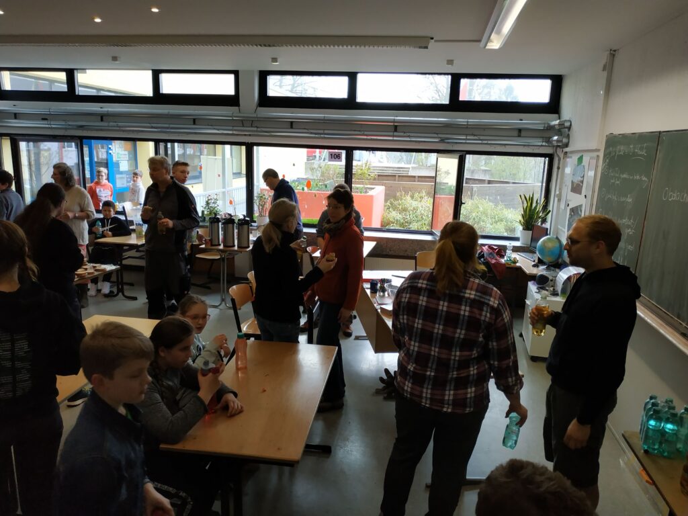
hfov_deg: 71.6
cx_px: 344
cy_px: 258
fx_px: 477
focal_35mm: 24
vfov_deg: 56.8
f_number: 1.9
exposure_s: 1/192
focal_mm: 3.94
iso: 250
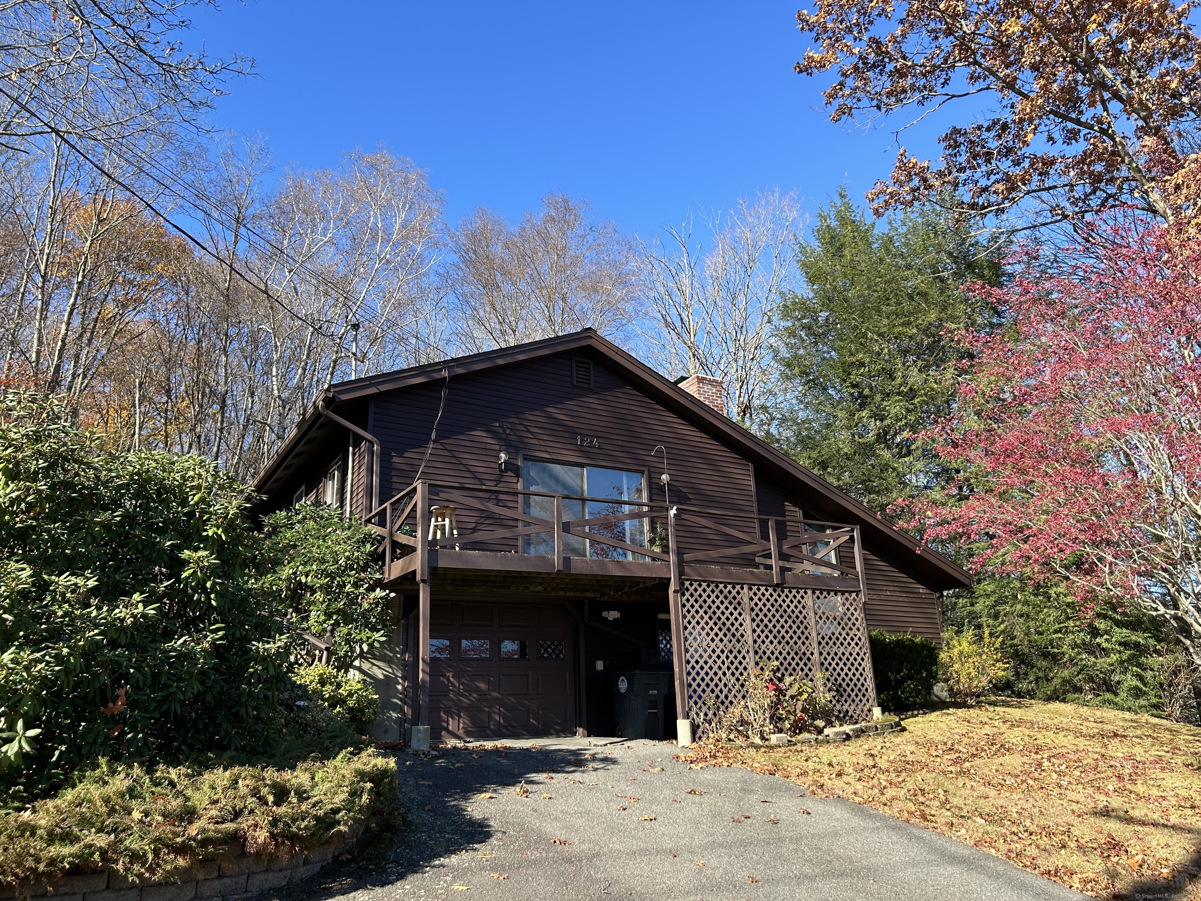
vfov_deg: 53.1
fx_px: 902
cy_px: 450
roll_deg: +3.5
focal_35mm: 26
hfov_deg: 67.3
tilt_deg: +19.1
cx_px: 600
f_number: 1.5
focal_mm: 5.7
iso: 50
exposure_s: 1/1100
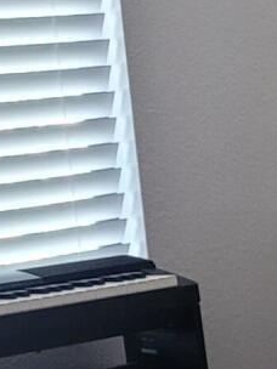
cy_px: 396
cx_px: 785
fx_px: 1824
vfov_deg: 11.4
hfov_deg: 7.7
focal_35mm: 171
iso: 400
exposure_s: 1/40
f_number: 1.8
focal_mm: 5.4
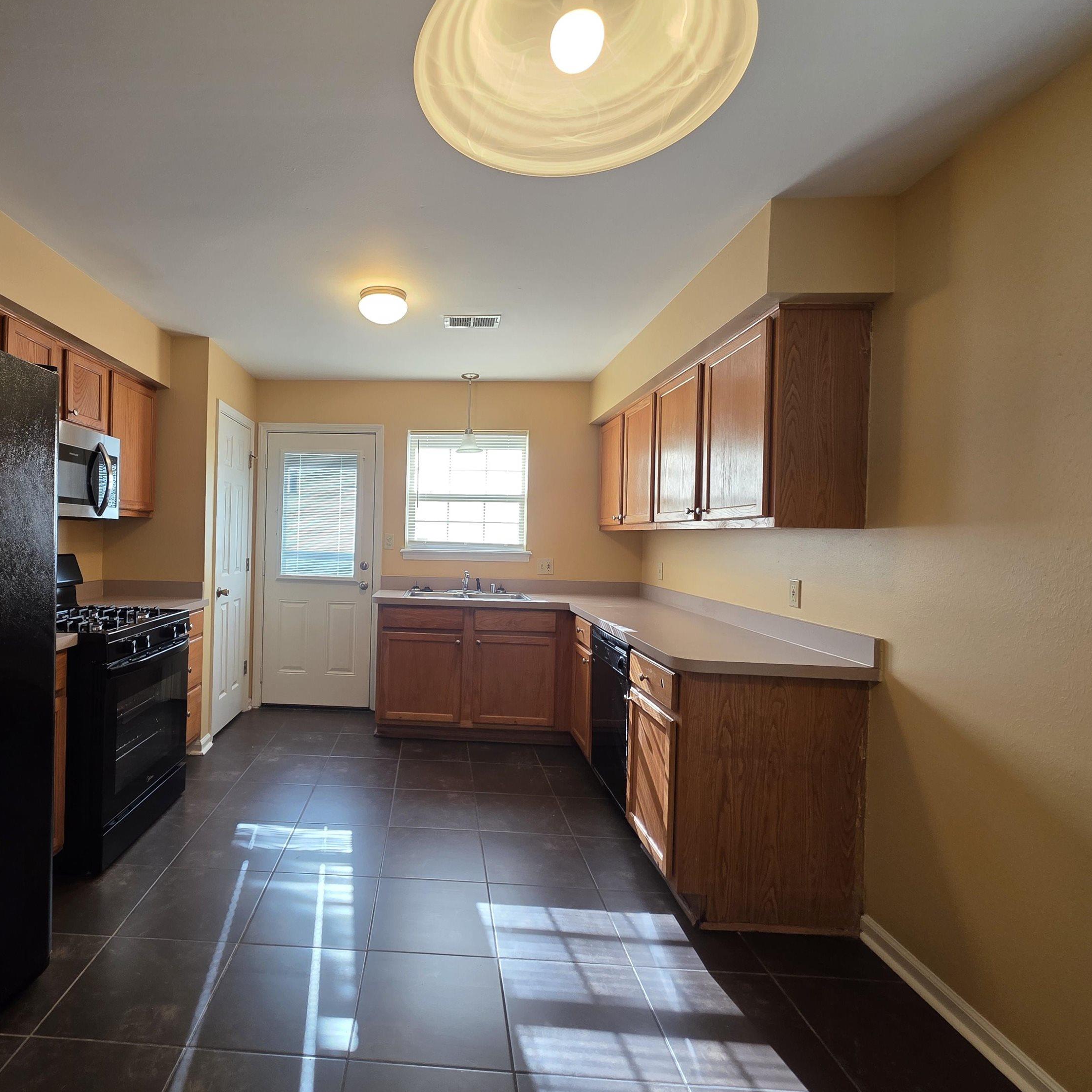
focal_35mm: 16
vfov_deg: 87.4
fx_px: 571
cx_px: 402
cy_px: 549
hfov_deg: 85.5
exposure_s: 1/120
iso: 125
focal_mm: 2.2
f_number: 1.9
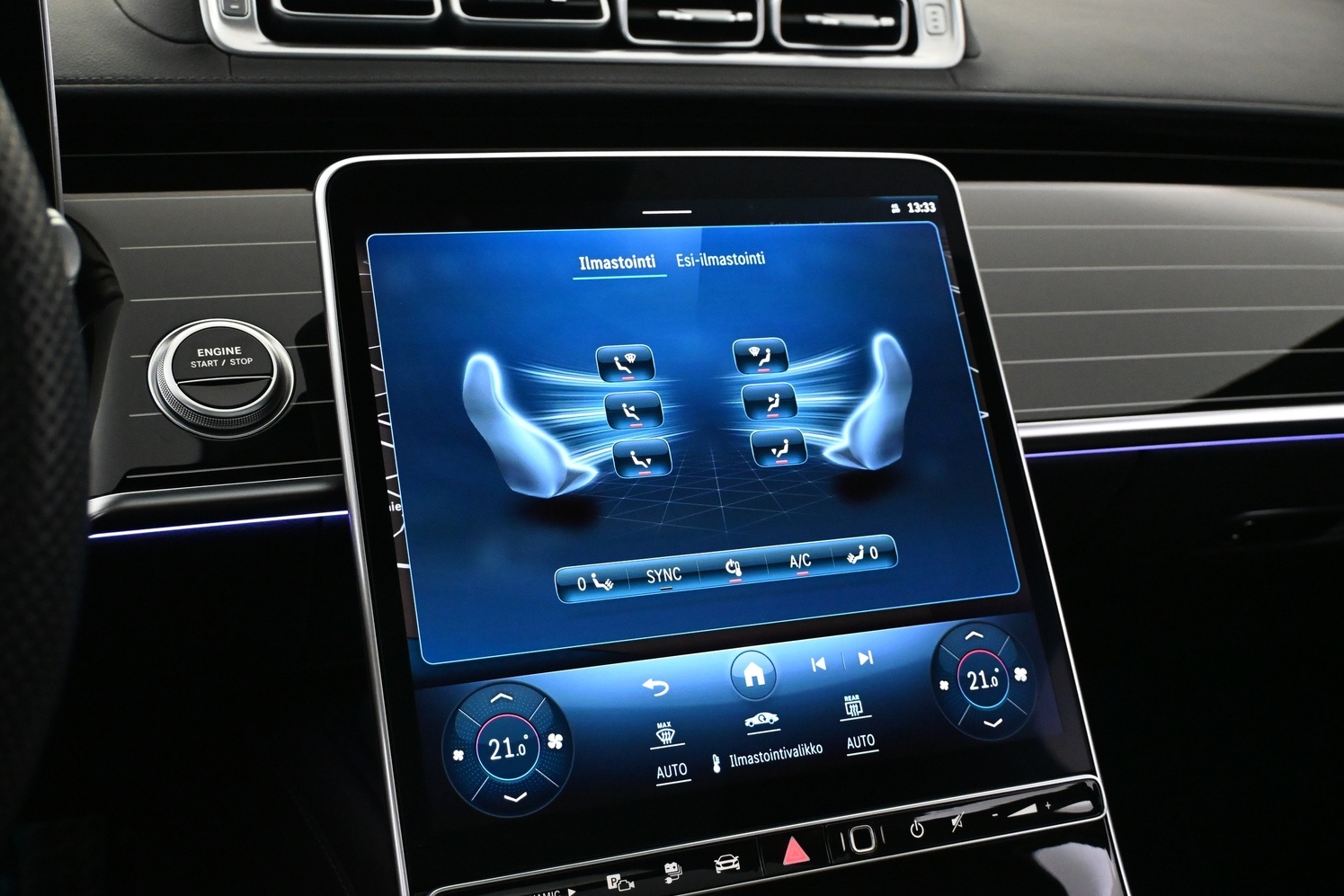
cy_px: 466
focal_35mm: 40
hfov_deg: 48.6
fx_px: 1486
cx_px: 647
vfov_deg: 33.6
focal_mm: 24.5
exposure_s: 1/60
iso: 4500
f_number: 4.2
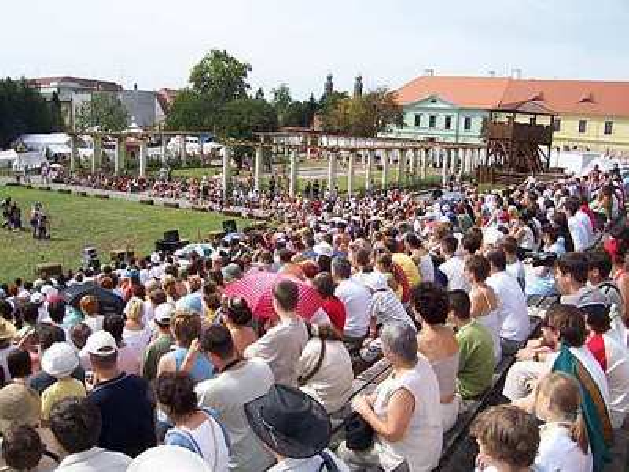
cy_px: 236
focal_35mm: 34
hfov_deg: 54.0
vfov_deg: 41.8
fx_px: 618
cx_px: 314
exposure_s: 1/350
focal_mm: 5.6
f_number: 5.6
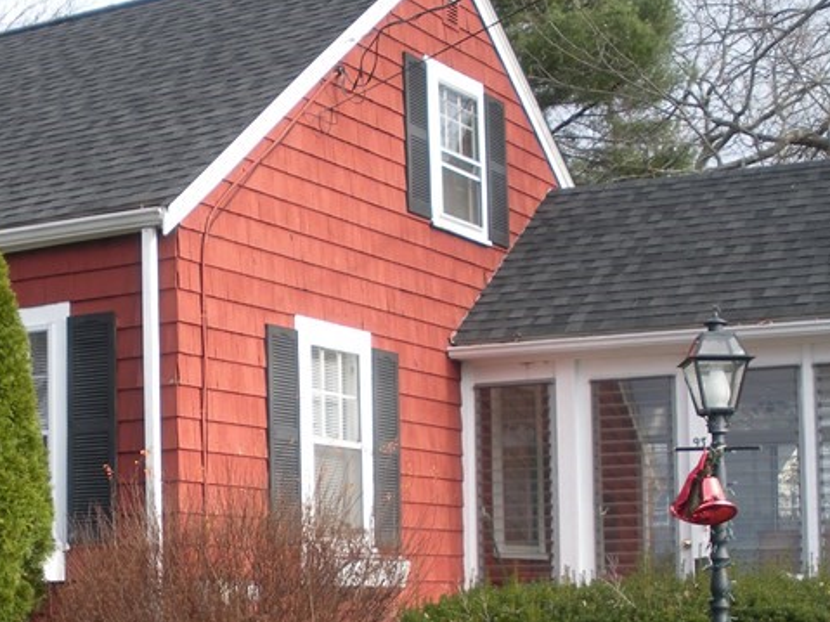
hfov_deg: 25.1
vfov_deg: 19.0
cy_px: 456
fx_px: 1846
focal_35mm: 77
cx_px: 232
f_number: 3.5
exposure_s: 1/163
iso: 64
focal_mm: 6.3
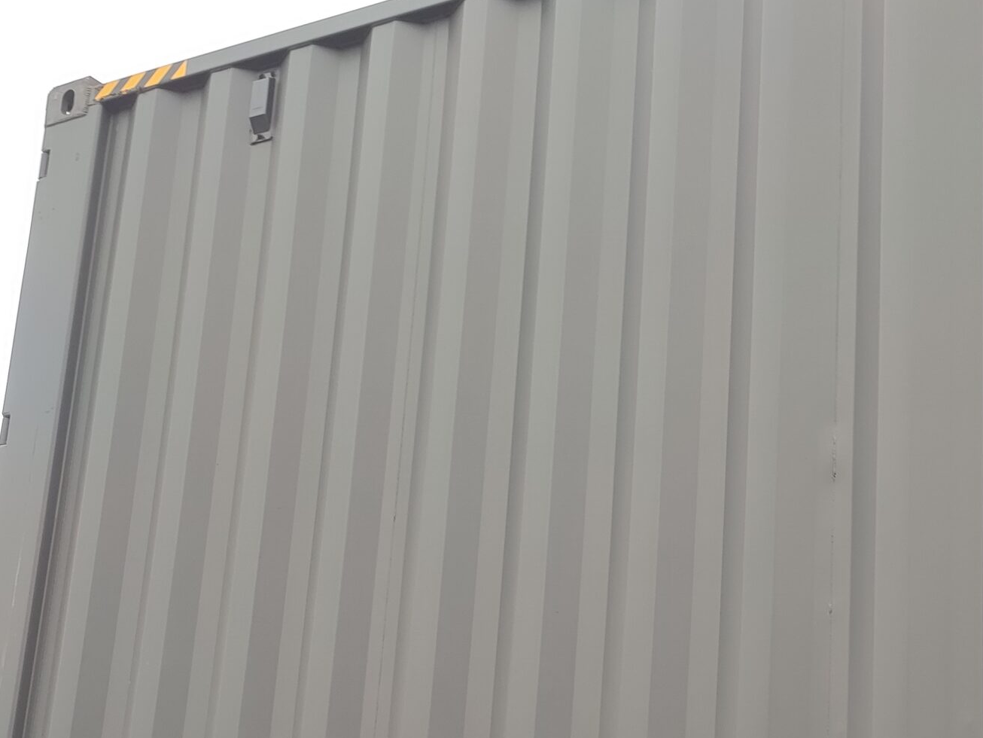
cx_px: 829
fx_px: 1392
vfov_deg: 28.8
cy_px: 634
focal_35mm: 49
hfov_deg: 37.1
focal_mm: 6.04
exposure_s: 1/268
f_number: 1.9
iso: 50
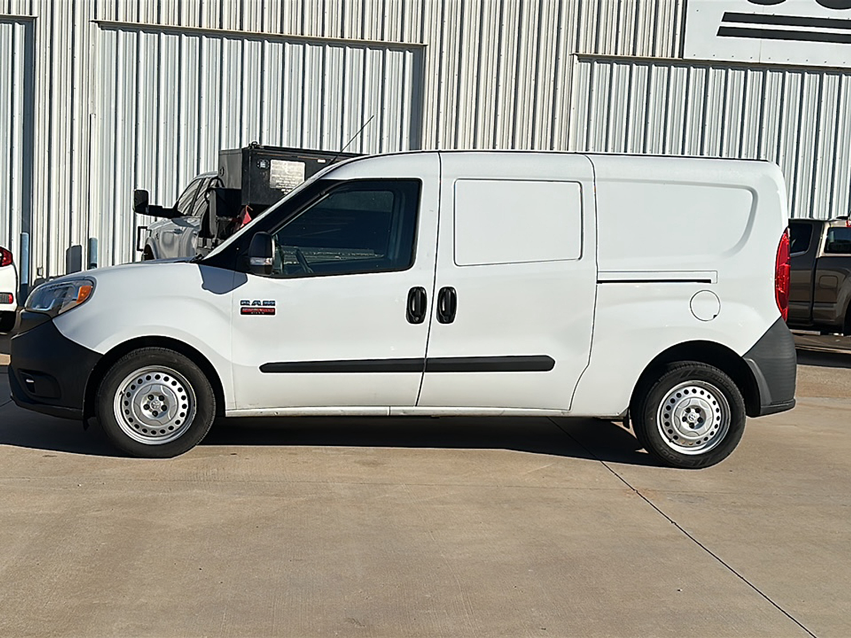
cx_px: 426
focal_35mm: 36
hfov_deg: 51.4
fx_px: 885
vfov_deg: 39.7
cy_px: 319
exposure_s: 1/9901
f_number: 1.78
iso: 80
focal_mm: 6.86
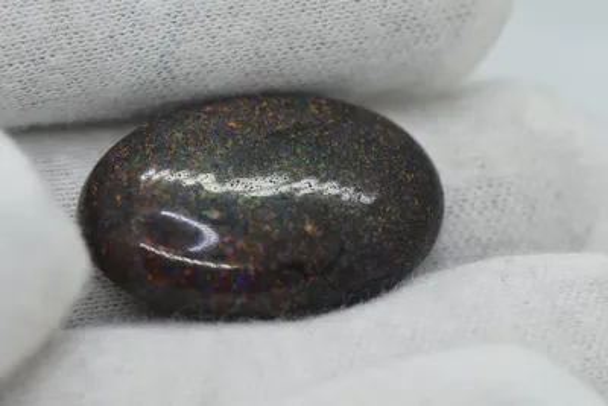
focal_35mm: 158
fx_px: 2661
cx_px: 304
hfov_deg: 13.0
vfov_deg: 8.7
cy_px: 203
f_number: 6.3
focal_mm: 105
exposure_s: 1/160
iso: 400
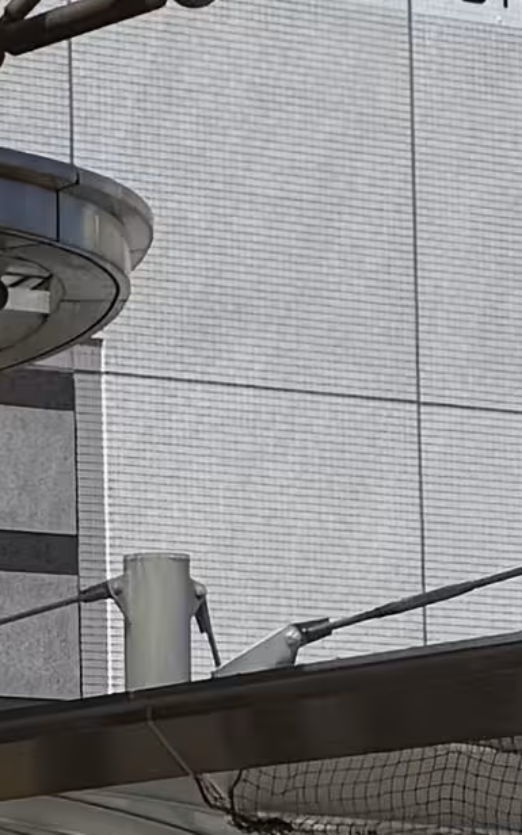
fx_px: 5372
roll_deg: +1.3
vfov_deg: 8.9
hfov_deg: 5.6
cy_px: 690
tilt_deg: +5.1
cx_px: 91
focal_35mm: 236
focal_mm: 6.76
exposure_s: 1/7353
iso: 80
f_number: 1.78
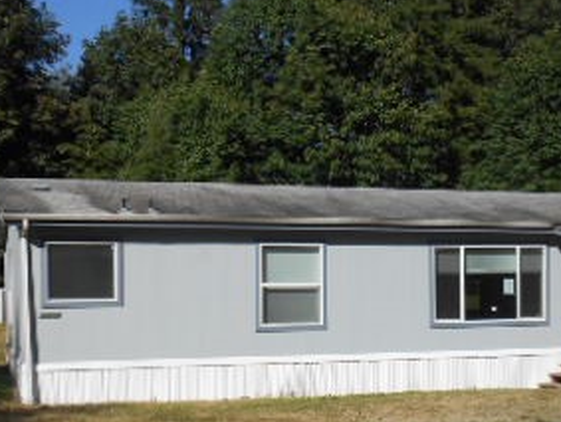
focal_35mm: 70
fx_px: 1136
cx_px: 387
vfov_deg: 20.9
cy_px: 317
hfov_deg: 27.5
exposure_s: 1/1250
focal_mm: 5.5
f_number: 3.6
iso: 80
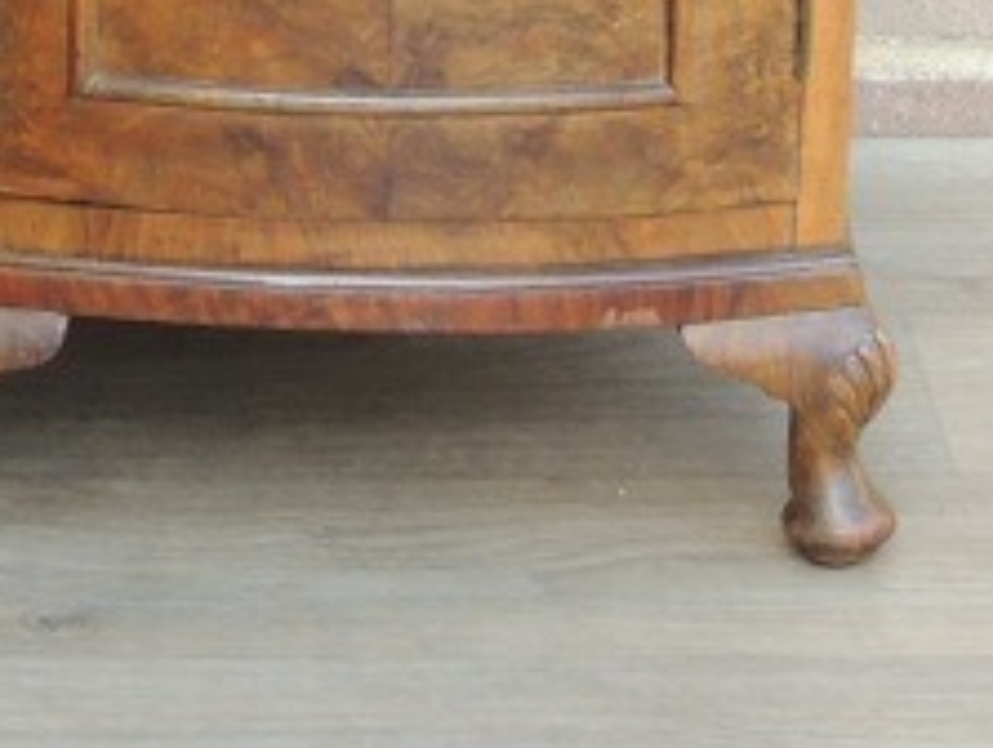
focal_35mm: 275
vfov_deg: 5.4
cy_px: -503
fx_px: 7901
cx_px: -312
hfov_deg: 7.1
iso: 125
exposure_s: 1/60
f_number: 3.7
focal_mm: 10.7
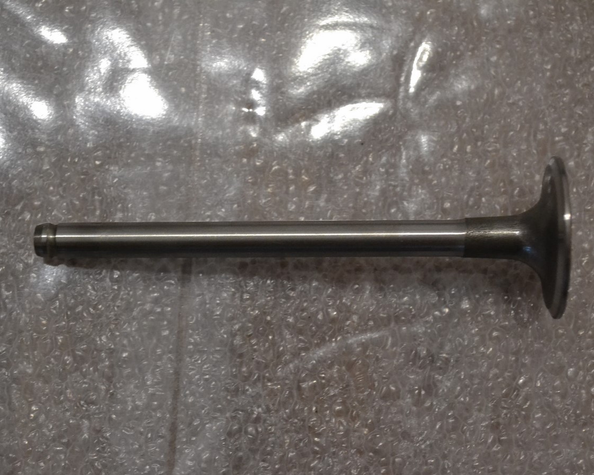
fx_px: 1195
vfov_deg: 22.5
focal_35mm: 68
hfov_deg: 27.9
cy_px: 238
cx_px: 273
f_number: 5.3
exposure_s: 1/60
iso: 2800
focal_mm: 40
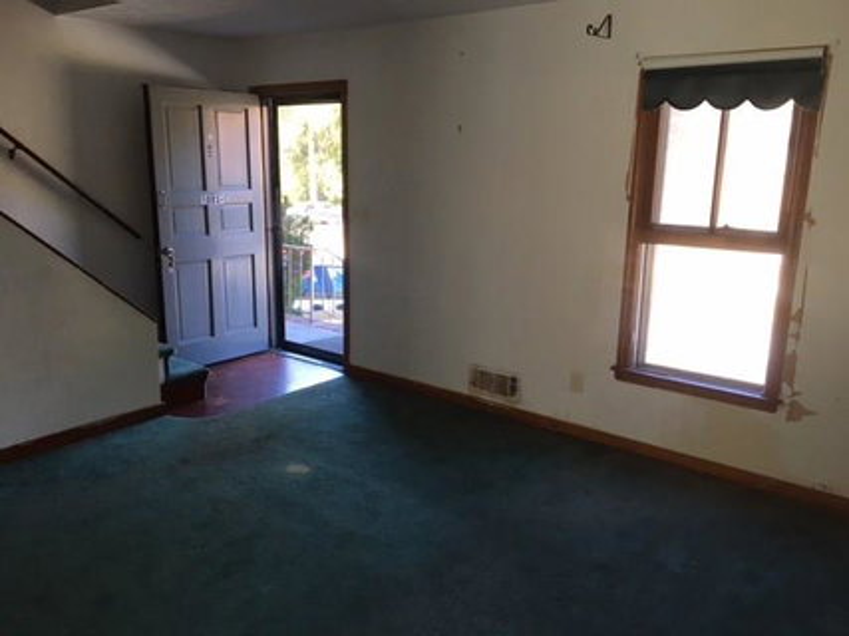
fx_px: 711
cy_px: 318
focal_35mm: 29
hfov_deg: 61.7
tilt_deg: -13.1
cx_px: 424
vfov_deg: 48.2
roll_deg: +0.2
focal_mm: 4.15
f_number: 2.2
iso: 25
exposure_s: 1/30
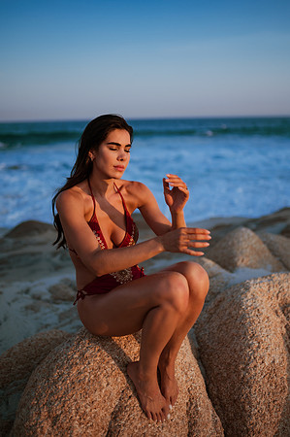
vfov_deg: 54.5
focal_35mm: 35
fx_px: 424
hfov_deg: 37.8
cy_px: 218
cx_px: 145
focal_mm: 35
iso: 100
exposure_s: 1/4000
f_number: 1.4
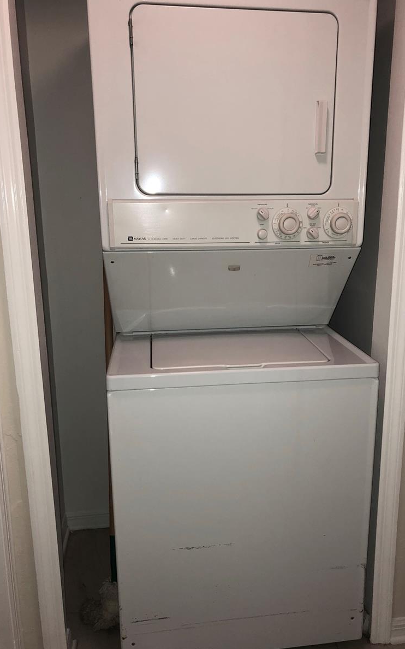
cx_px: 231
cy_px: 324
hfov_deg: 41.7
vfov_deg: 62.9
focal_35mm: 30
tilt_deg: -14.6
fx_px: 530
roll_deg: +0.0
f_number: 1.8
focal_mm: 3.99
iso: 64
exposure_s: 1/60
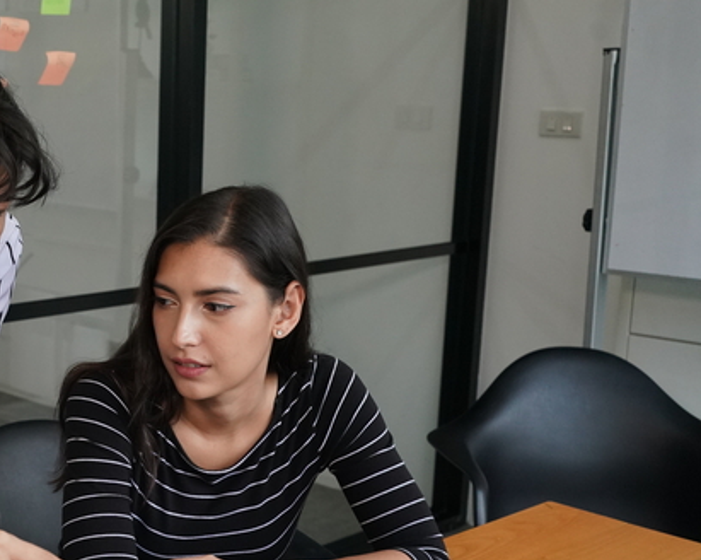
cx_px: 63
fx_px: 1327
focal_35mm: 64
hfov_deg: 28.4
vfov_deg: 23.7
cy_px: 363
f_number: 6.3
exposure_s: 1/160
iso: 3200
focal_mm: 35
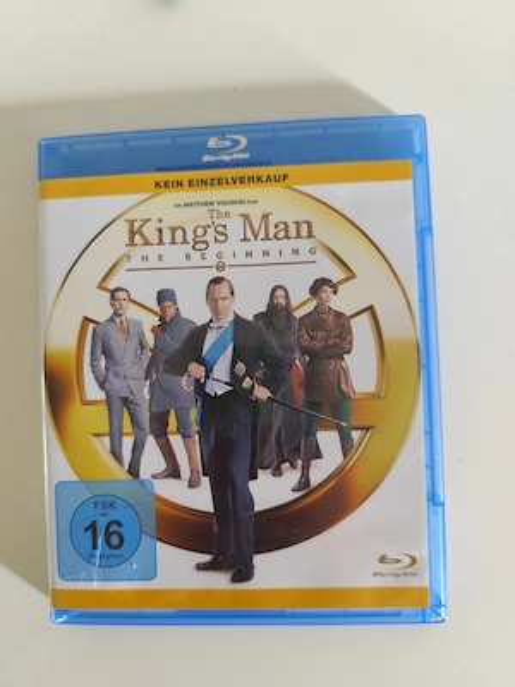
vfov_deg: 73.9
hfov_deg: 58.9
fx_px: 456
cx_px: 258
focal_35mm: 23
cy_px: 344
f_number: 1.65
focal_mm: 6.14
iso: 800
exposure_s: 1/50
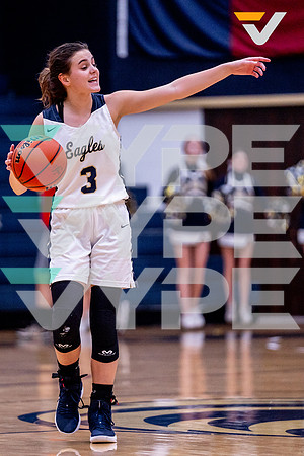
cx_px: 83
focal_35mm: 309
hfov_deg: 4.5
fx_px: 3908
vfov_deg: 6.7
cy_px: 231
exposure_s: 1/1250
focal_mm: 200
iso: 2000
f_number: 2.8
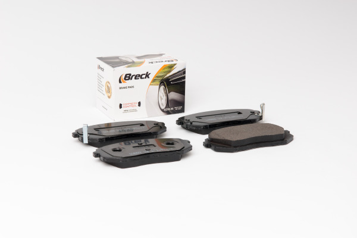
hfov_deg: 22.6
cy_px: 119
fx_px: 892
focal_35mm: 90
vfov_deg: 15.2
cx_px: 178
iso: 100
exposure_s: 1/200
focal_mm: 60
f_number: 13
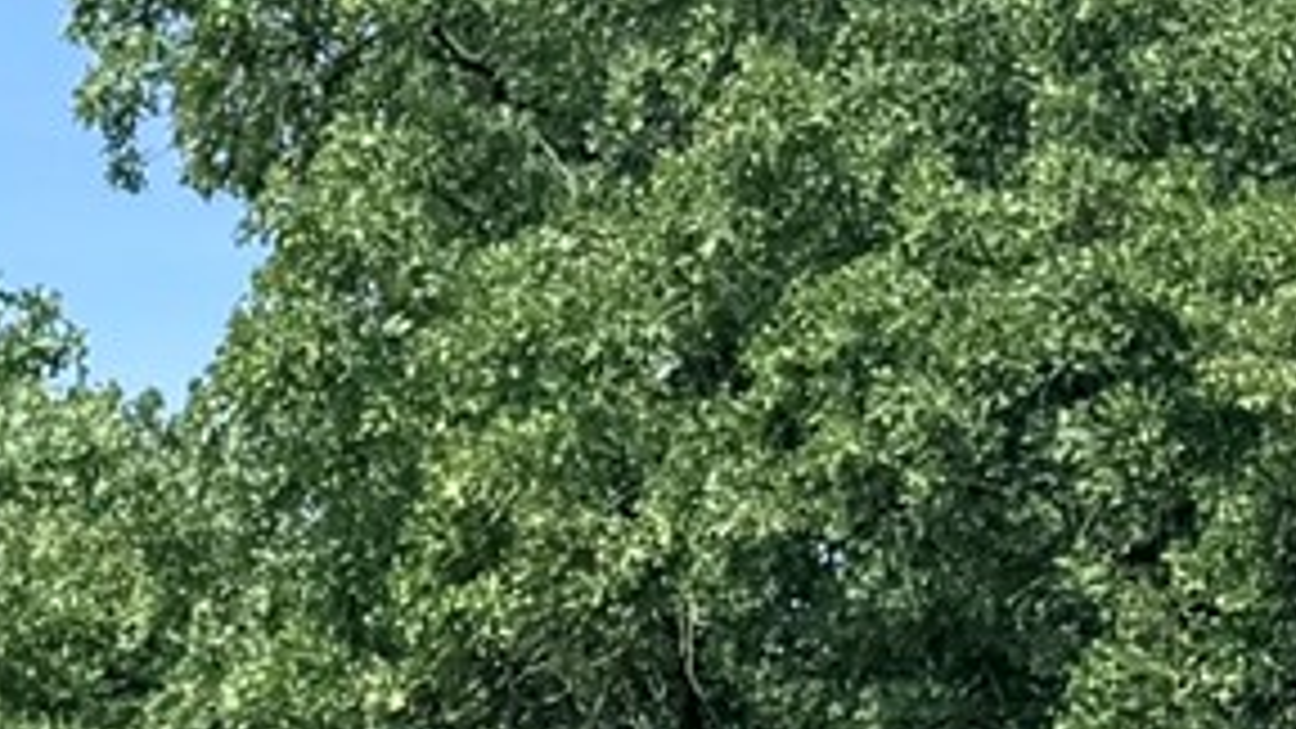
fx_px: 6392
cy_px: 2156
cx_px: -1210
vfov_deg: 6.1
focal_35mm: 186
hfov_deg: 10.7
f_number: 1.78
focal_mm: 6.76
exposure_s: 1/2801
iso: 80
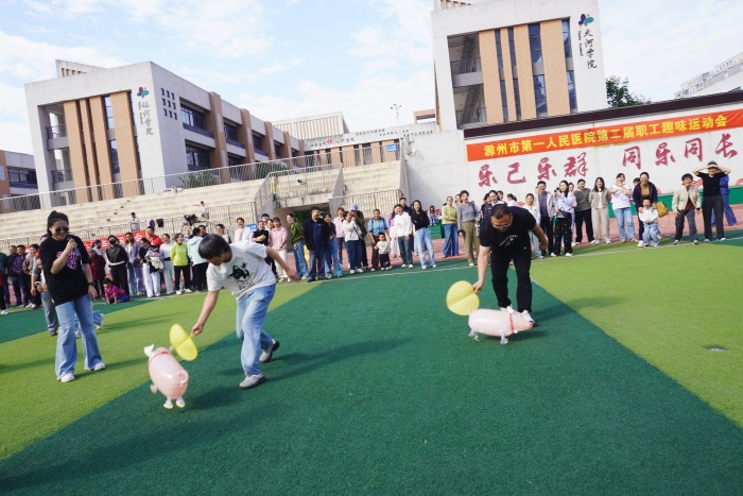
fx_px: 495
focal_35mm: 24
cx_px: 372
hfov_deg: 73.7
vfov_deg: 53.2
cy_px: 248
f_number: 9
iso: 100
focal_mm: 16
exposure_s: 1/125
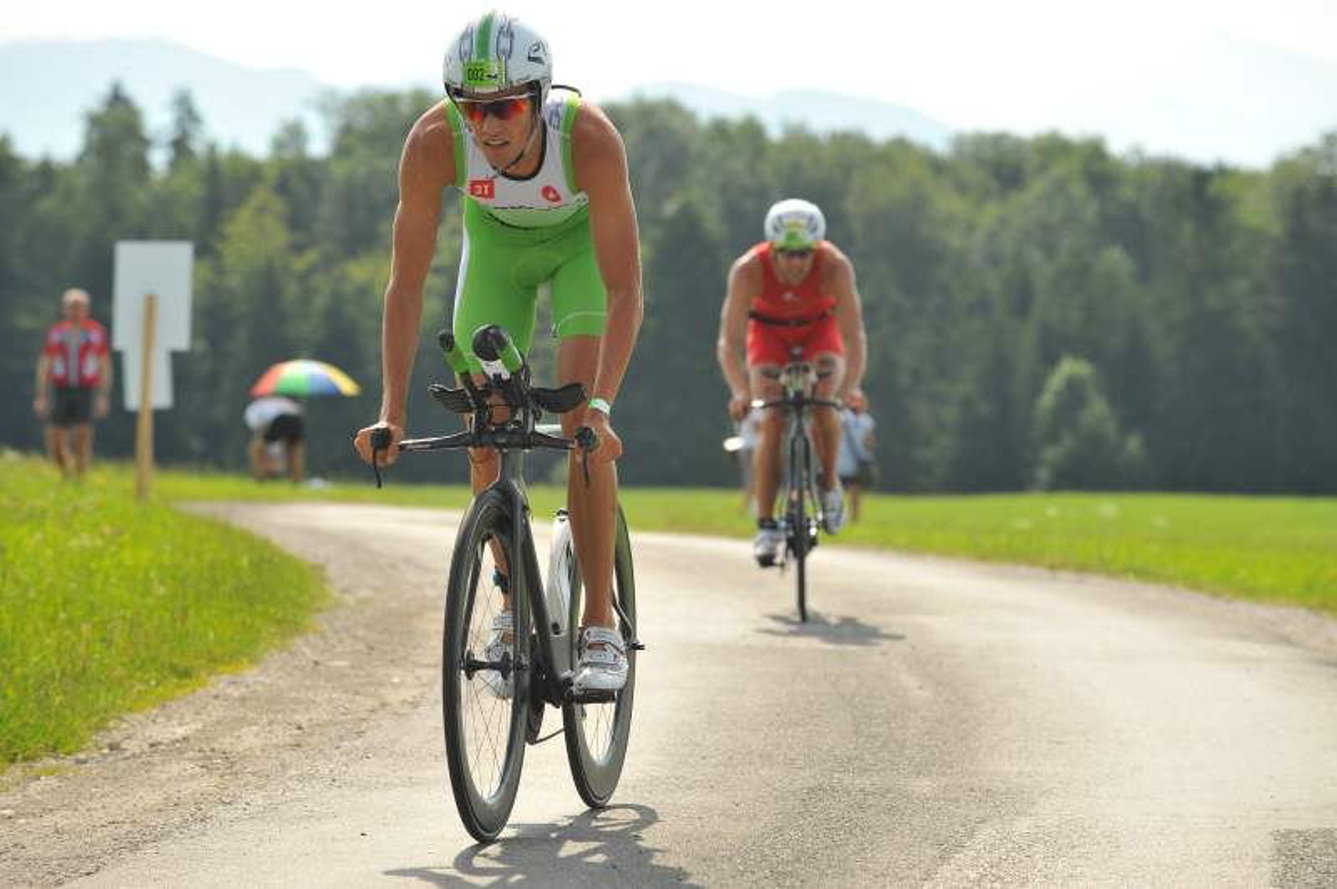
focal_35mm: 155
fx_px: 5752
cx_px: 668
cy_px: 444
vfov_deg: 8.8
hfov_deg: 13.3
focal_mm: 155
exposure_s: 1/800
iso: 250
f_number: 5.6
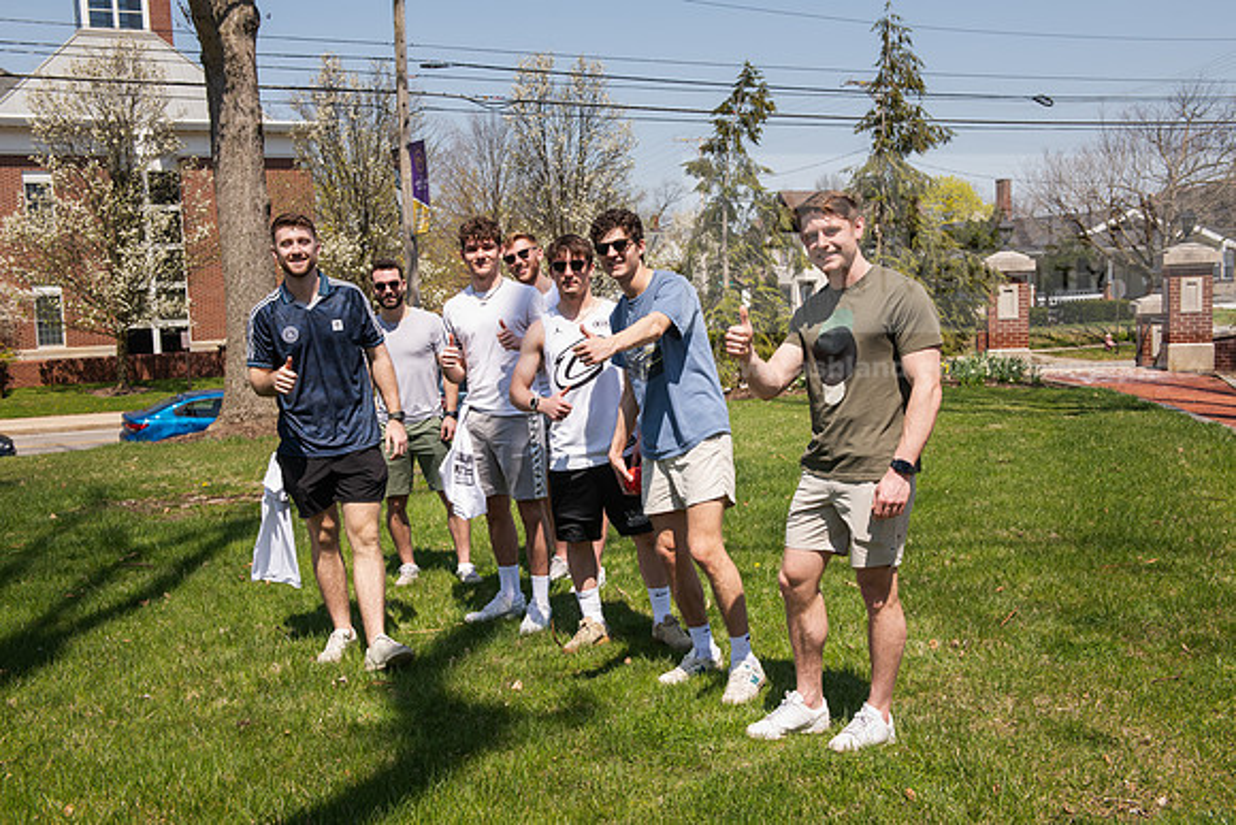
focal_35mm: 40
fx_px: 1374
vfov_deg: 33.4
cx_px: 618
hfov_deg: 48.4
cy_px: 412
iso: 250
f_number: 7.1
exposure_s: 1/640
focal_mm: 40
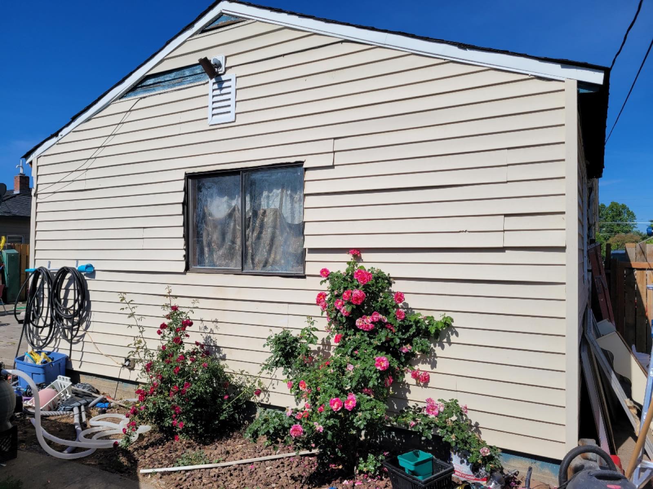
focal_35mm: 26
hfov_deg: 67.3
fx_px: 490
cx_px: 326
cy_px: 244
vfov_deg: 53.1
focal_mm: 5.4
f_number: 1.8
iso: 40
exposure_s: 1/4899
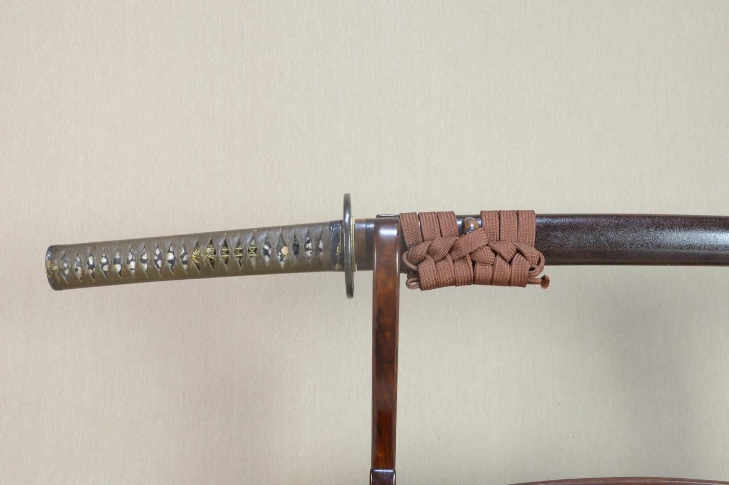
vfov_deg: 39.9
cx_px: 364
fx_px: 668
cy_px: 242
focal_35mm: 33
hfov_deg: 57.3
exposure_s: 1/1.6
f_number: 11
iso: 400
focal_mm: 22
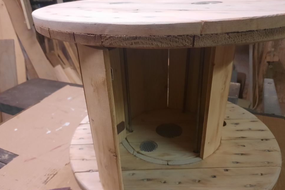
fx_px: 214
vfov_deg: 47.8
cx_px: 138
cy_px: 110
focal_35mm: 27
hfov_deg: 67.4
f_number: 2
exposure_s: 1/25
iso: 500
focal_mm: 4.6
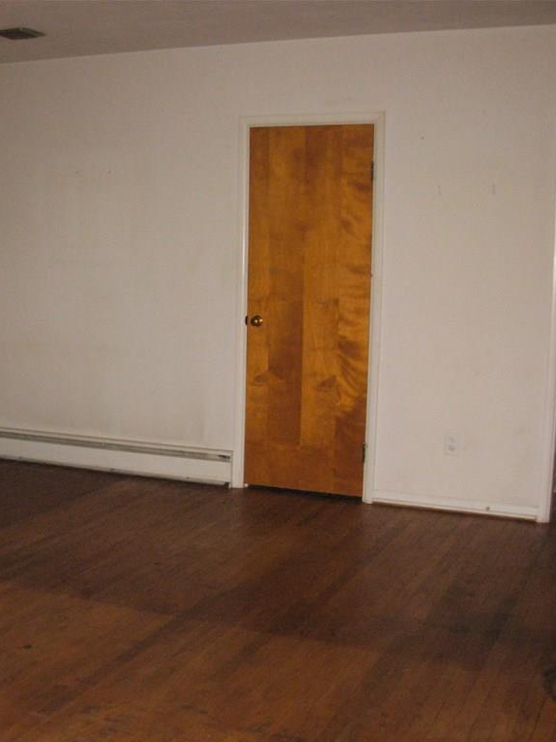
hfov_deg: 27.8
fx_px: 1093
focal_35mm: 51
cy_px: 372
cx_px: 84
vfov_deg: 37.5
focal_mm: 6.3
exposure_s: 1/161
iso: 400
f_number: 2.9
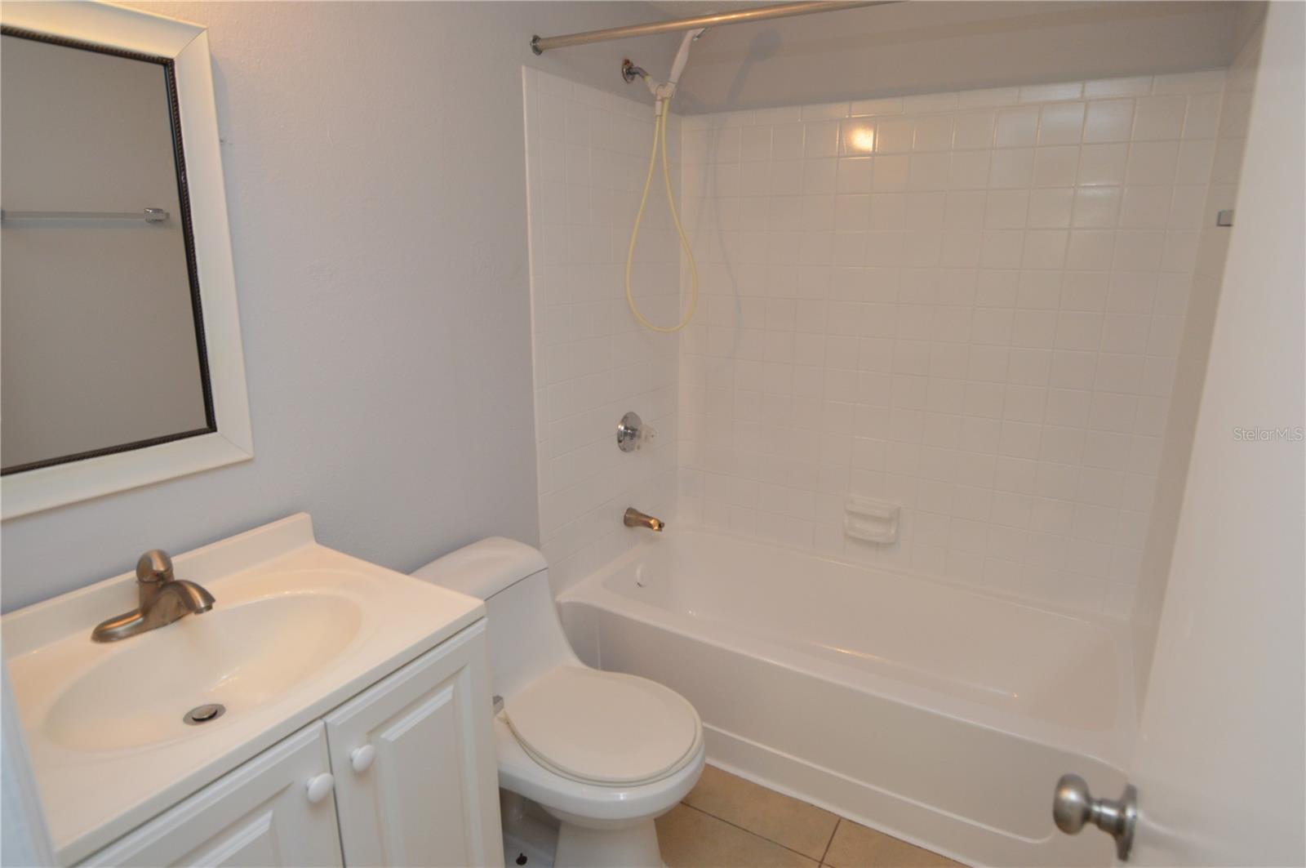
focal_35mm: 18
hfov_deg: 90.1
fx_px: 652
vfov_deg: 67.3
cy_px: 434
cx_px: 653
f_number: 4.5
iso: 400
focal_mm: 12
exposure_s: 1/80
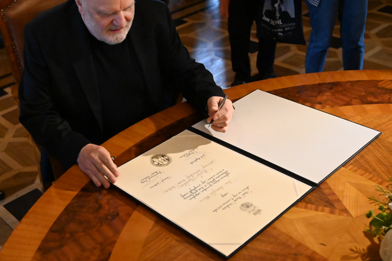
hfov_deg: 40.2
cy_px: 107
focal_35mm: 49
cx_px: 160
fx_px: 533
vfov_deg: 27.5
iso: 20000
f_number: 4.5
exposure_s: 1/800
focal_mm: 36
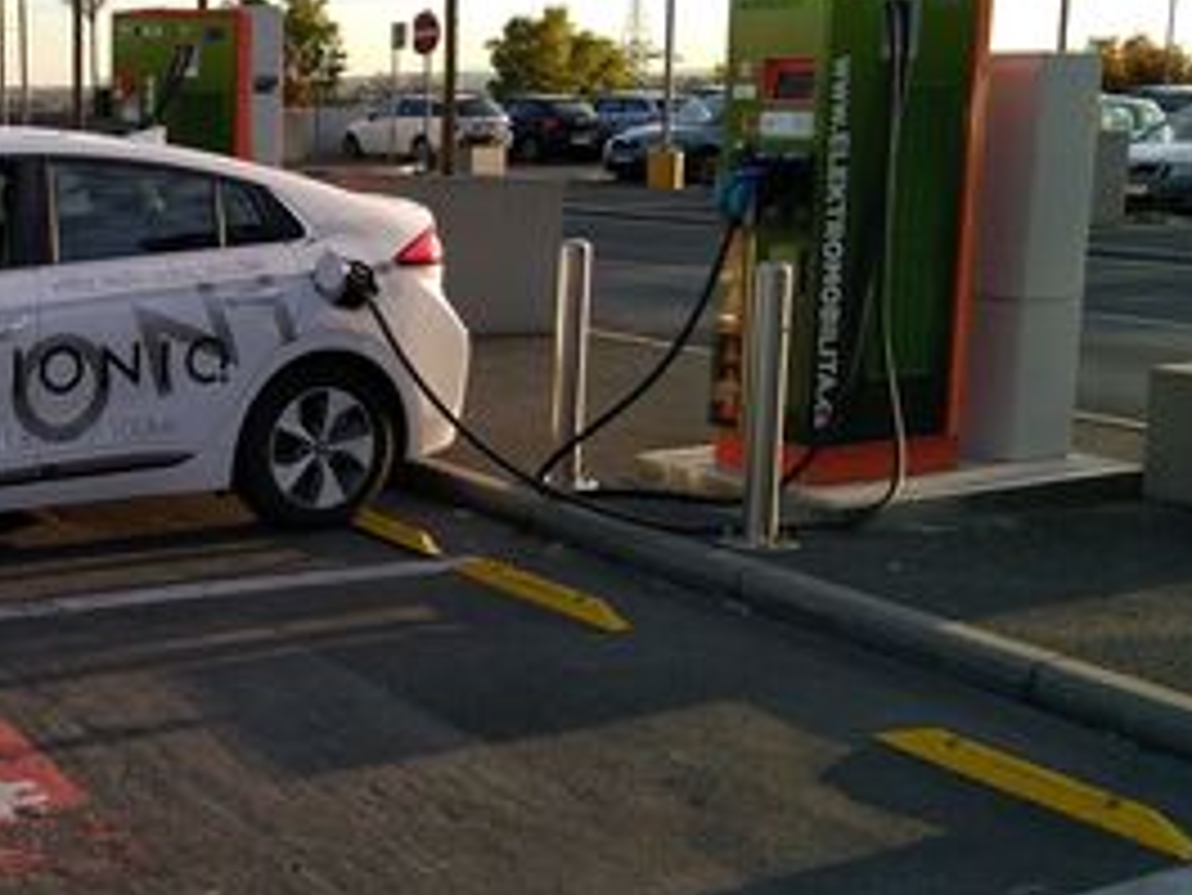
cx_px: 76
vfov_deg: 28.5
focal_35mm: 51
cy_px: 346
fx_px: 1757
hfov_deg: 34.9
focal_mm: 3.46
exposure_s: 1/502
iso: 100
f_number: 2.2
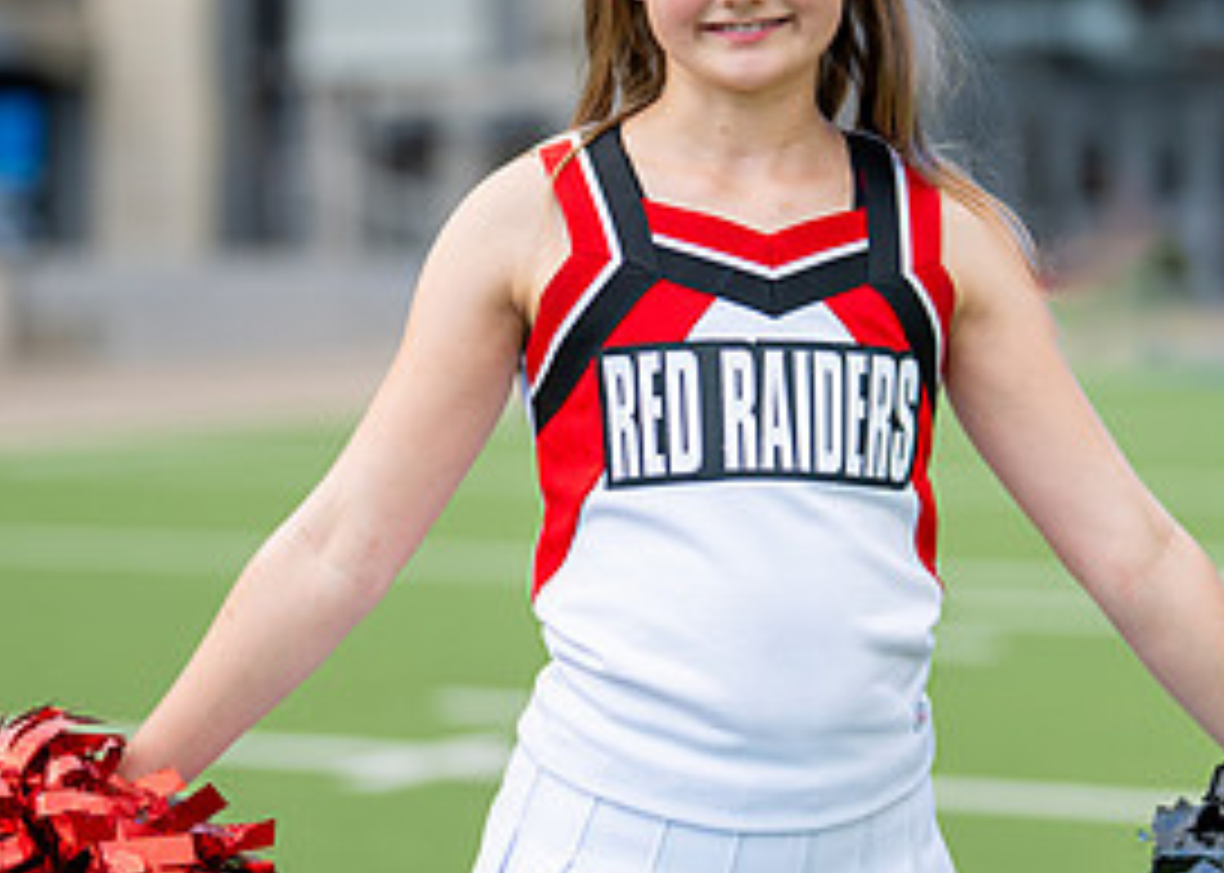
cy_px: 335
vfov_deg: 11.4
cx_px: 805
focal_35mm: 126
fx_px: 4378
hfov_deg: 15.9
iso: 160
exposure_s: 1/1250
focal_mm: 50
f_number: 1.2
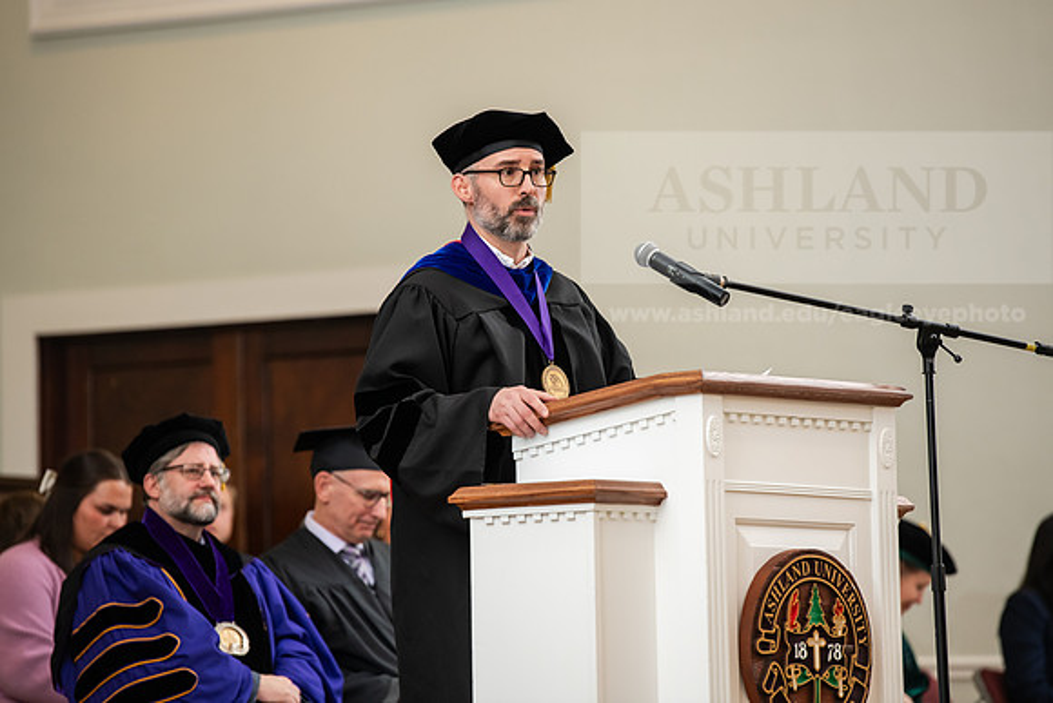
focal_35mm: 190
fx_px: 5559
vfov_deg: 7.2
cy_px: 352
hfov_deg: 10.8
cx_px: 526
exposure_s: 1/200
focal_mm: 190
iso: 1250
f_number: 3.5
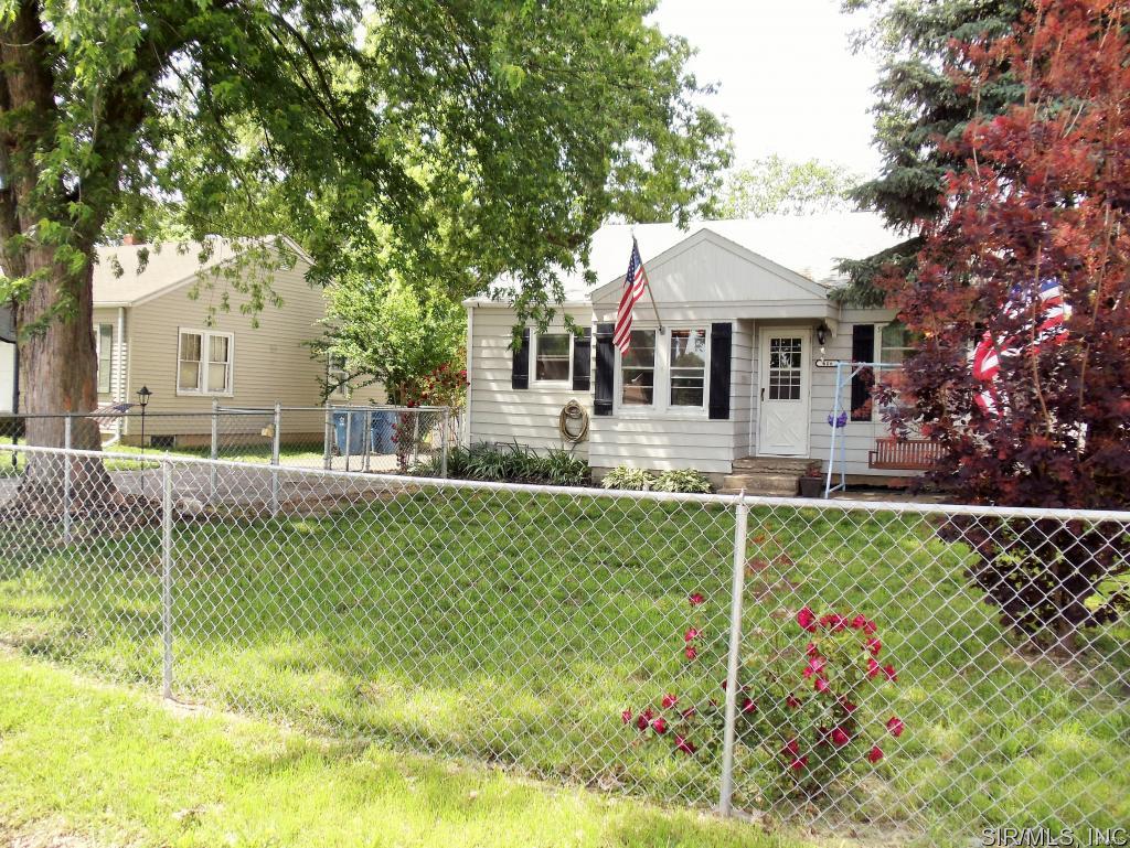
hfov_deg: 42.9
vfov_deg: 32.9
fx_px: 1437
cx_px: 565
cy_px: 424
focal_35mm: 44
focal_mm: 6
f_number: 3.5
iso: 100
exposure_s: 1/320
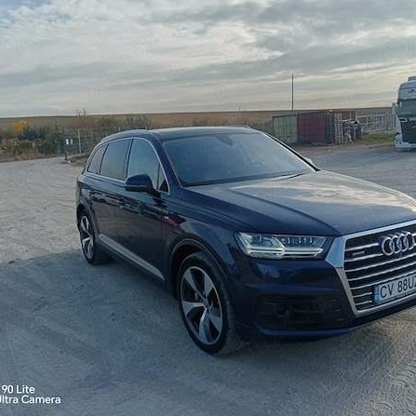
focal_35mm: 32
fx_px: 435
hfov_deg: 51.1
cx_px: 202
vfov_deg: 51.1
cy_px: 208
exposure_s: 1/605
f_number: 1.9
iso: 100
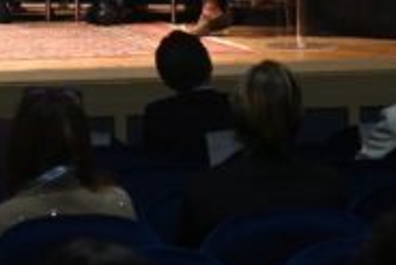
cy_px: -61
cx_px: -131
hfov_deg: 7.8
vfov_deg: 5.3
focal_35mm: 260
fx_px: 2862
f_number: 7.1
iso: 4000
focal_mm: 70
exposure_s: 1/125
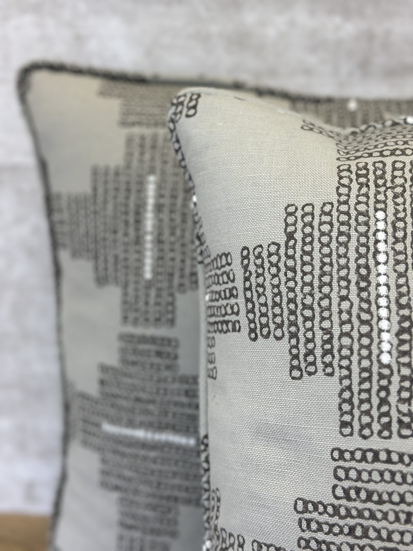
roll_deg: +0.2
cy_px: 276
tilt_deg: -20.5
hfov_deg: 30.3
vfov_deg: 39.7
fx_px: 764
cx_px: 206
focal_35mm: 48
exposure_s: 1/149
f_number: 1.78
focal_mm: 6.86
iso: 80
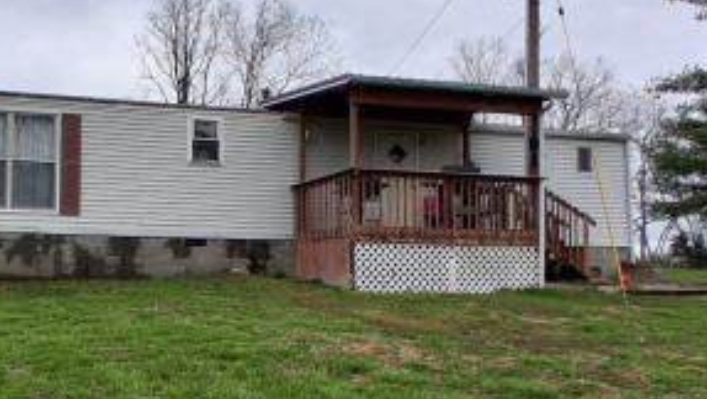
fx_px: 807
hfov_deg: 44.5
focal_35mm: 43
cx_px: 122
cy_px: 256
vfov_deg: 27.7
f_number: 2.2
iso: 50
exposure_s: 1/439
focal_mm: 1.4
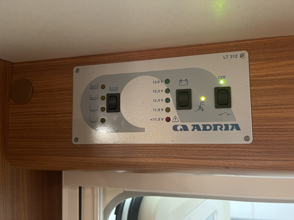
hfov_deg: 67.3
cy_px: 110
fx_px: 221
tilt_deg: +2.9
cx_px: 147
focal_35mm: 26
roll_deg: +0.4
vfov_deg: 53.1
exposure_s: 1/35
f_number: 1.6
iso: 640
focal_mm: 5.1
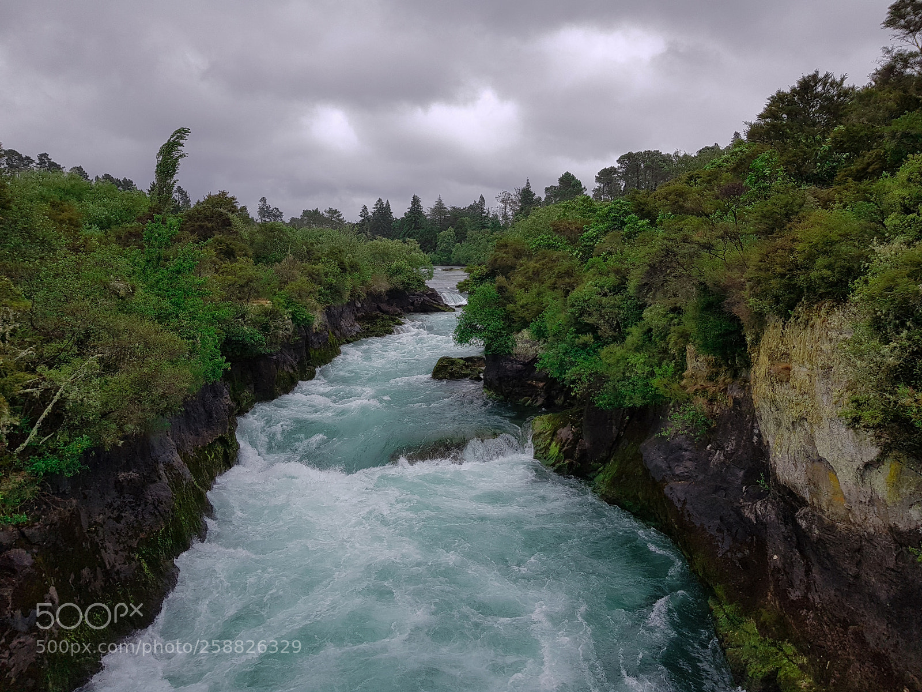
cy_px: 346
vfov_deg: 53.1
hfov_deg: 67.3
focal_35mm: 26
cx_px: 461
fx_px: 693
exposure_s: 1/900
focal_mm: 4.2
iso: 40
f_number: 1.7
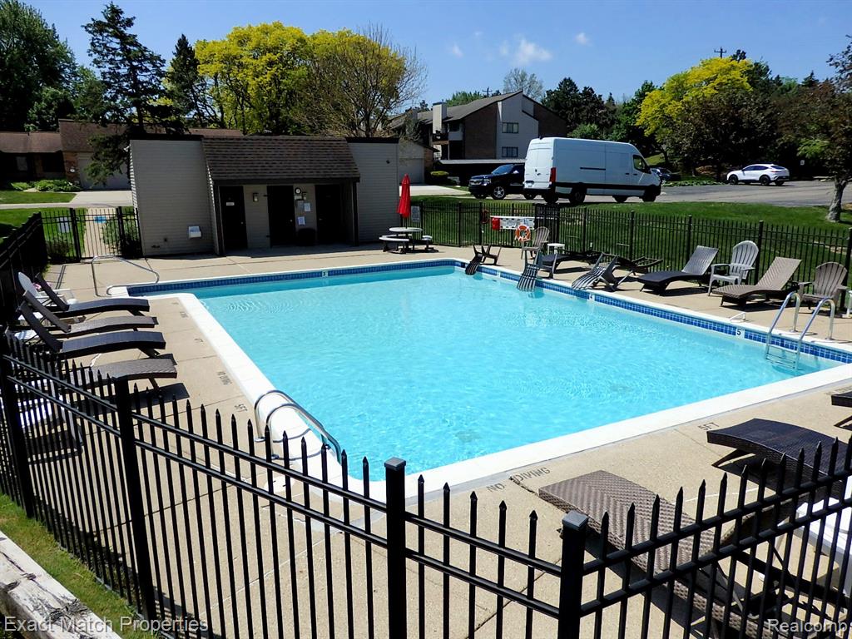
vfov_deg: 54.9
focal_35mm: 25
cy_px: 320
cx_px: 426
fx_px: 615
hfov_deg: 69.4
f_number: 8.7
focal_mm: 4.5
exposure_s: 1/400
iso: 125
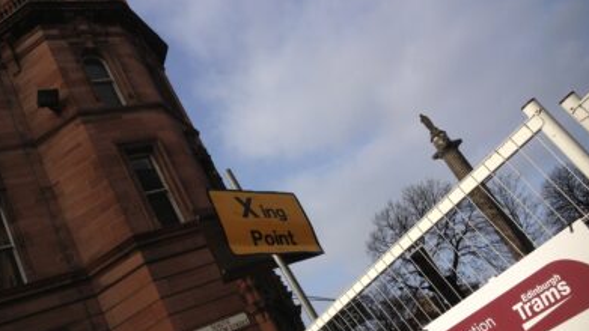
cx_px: 291
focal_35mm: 39
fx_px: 609
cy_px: 212
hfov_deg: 51.6
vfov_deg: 30.3
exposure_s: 1/1381
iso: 50
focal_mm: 4.28
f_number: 2.4
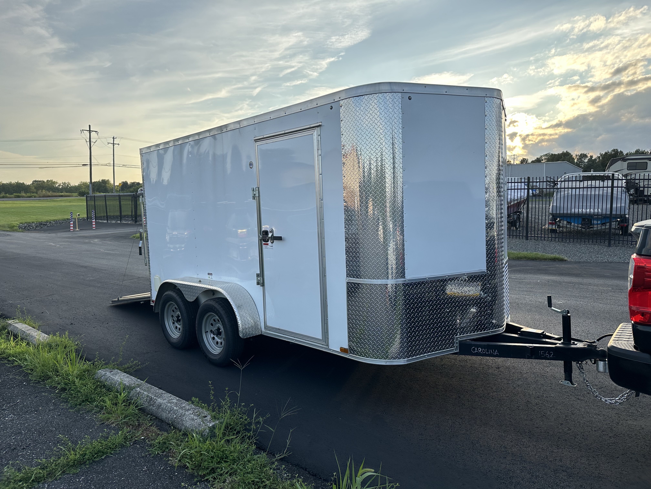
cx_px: 326
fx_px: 451
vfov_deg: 56.8
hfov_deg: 71.6
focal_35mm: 24
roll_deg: -0.5
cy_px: 244
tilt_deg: -4.2
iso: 80
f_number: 1.78
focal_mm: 6.86
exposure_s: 1/1779
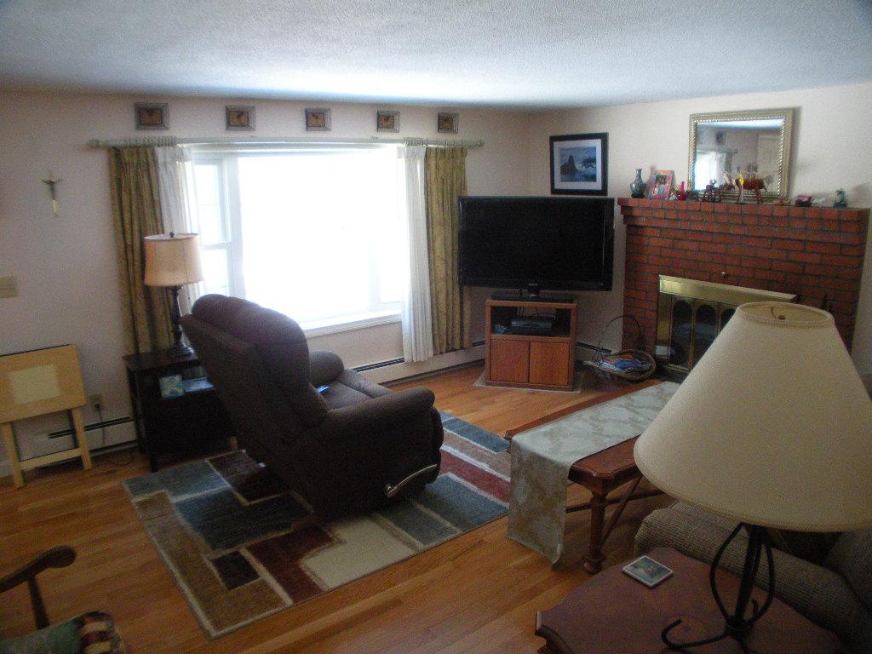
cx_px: 436
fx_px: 907
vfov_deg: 39.7
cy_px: 327
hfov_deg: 51.4
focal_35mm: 36
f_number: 3.5
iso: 376
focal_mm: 6.3
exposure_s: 1/62.4
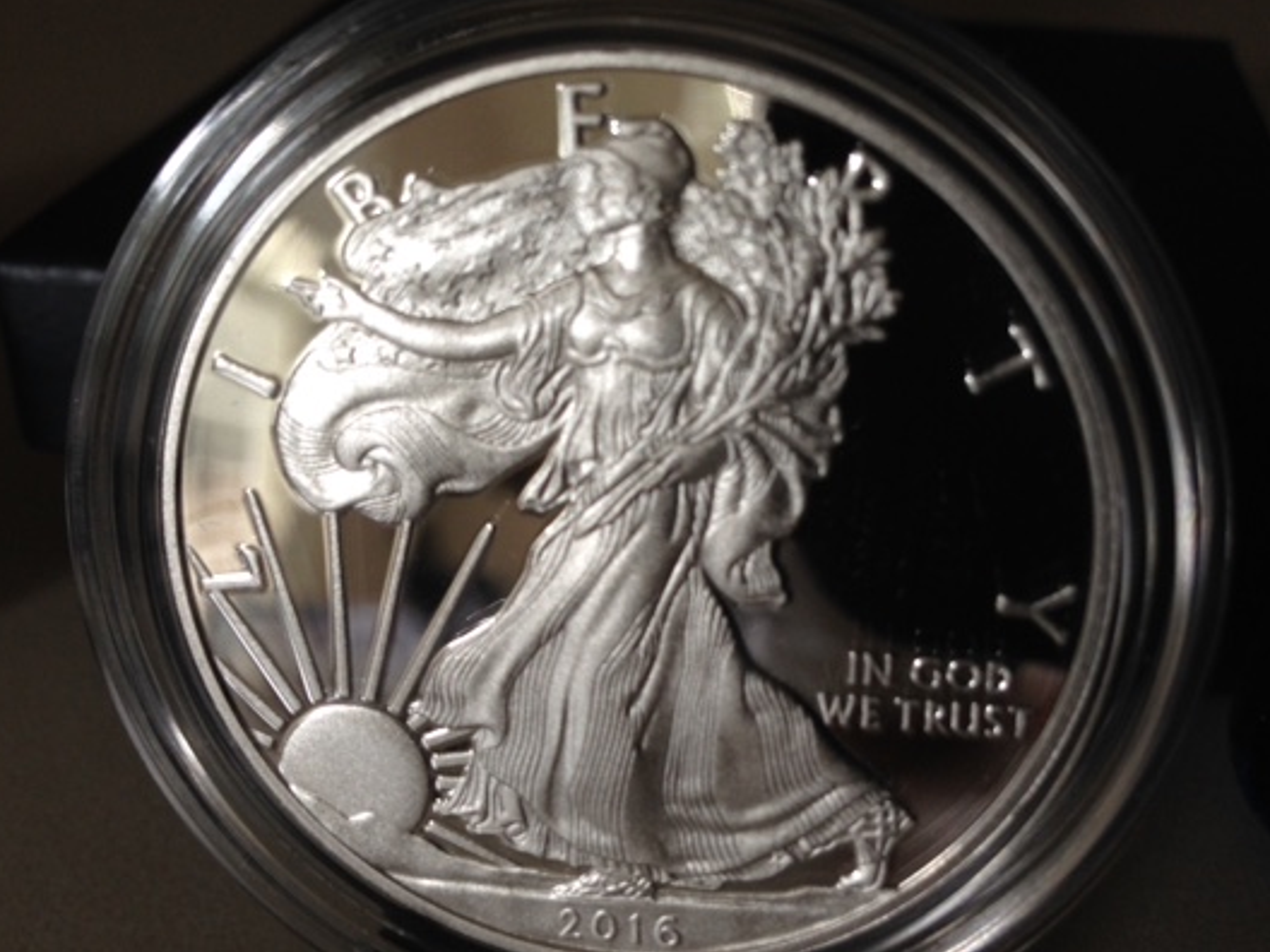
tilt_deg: -31.5
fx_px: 1468
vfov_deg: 36.0
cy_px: 493
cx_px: 582
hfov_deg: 46.8
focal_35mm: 40
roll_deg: +0.5
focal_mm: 4.12
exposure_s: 1/30
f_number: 2.4
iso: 50
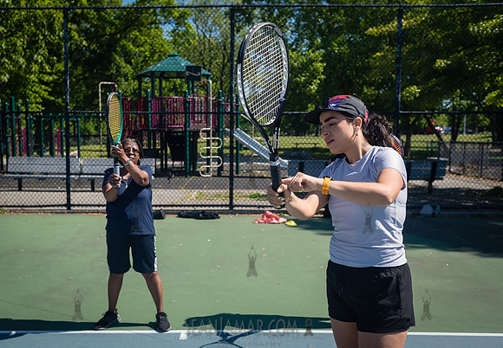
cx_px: 217
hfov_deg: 46.3
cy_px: 194
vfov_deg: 33.1
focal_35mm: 41
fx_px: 587
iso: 200
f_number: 4.5
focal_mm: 35
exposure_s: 1/1250
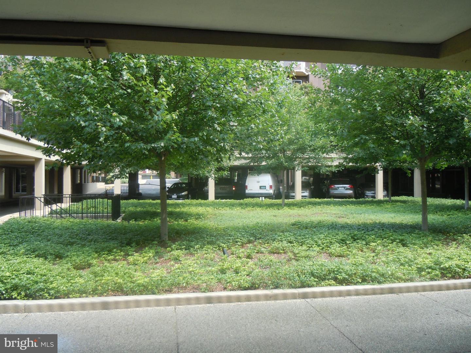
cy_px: 176
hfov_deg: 60.0
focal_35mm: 30
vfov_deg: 46.8
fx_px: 408
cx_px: 236
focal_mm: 5.4
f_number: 3.5
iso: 100
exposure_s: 1/160
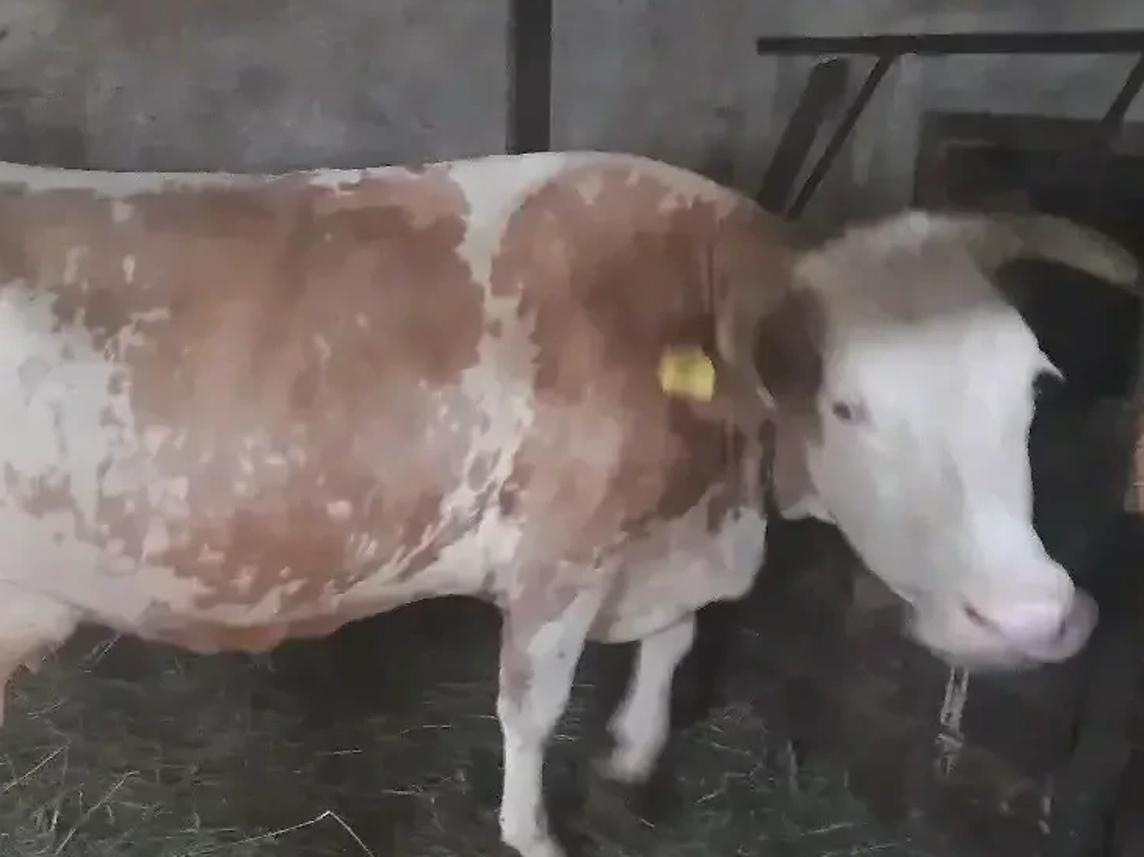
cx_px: 398
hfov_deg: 49.4
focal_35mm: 37
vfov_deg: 38.4
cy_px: 542
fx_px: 1222
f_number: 1.8
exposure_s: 1/10
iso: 1000
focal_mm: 4
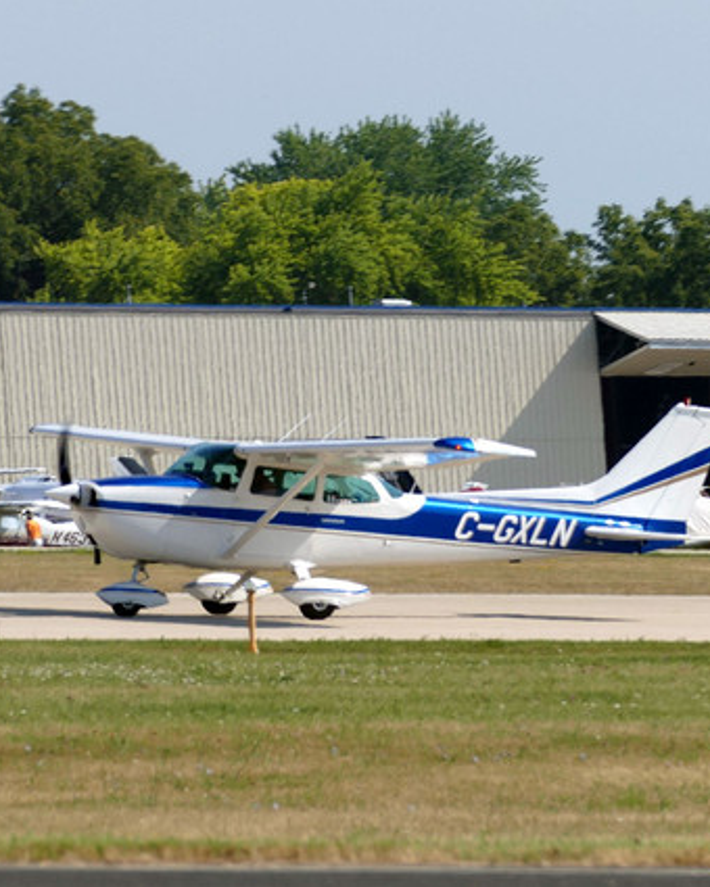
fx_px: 18570
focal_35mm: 707
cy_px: 444
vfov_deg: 2.7
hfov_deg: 2.2
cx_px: 374
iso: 125
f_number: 5.6
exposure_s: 1/800
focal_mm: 146
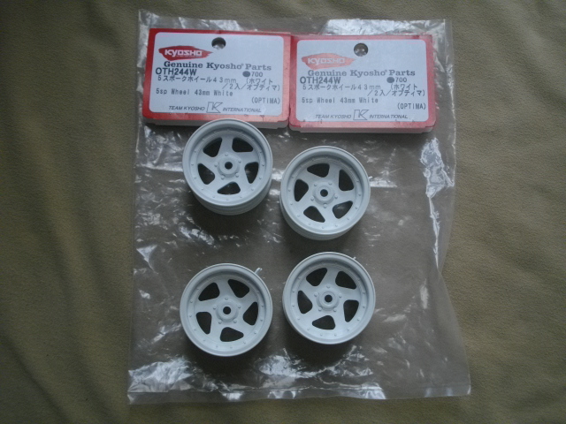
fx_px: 654
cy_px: 212
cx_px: 283
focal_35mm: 40
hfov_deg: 46.8
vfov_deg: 36.0
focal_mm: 7.1
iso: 200
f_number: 3.2
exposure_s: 1/80
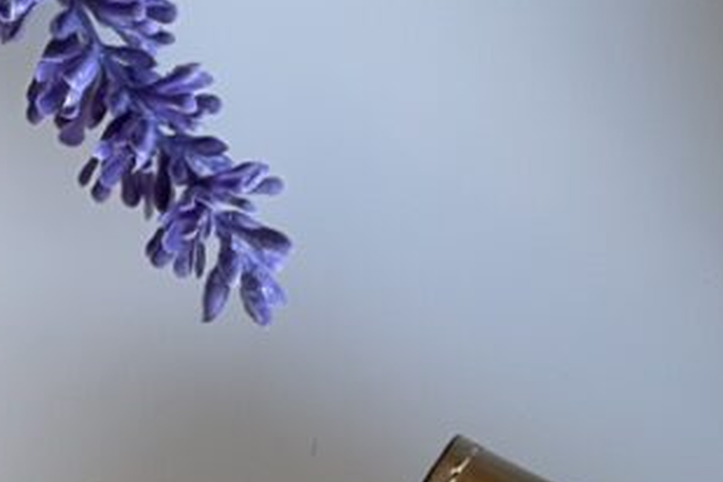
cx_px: 789
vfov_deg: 6.8
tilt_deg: -82.8
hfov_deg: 10.1
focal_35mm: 201
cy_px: 593
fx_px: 4036
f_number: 2.2
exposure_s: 1/121
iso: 160
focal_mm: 7.5
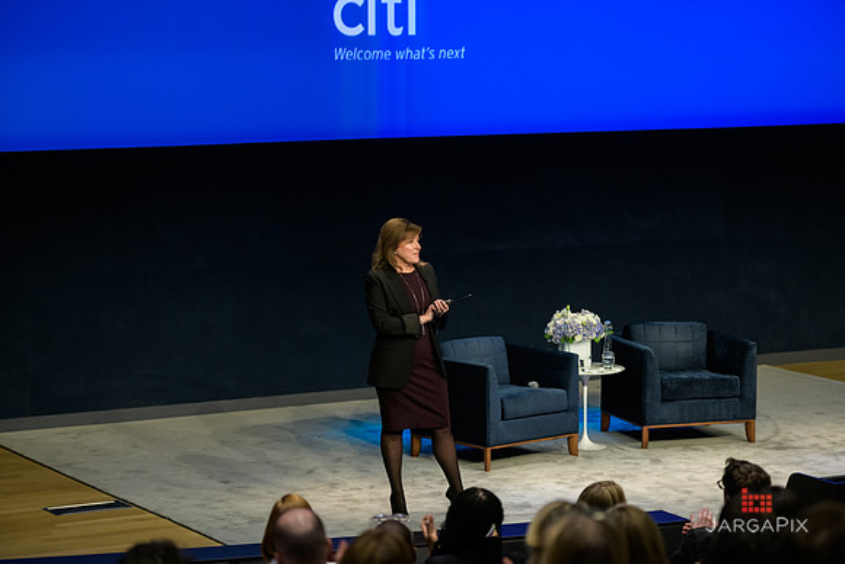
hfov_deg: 18.3
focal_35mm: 112
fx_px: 2629
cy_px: 282
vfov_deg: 12.2
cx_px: 422
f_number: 3.2
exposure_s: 1/200
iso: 1600
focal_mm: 112
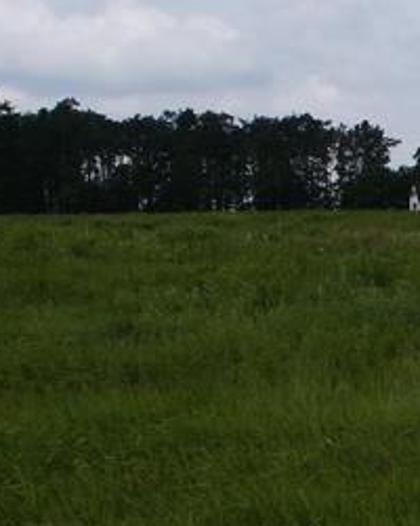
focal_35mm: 82
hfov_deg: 17.3
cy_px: 318
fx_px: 1274
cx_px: 584
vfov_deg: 23.2
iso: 64
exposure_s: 1/350
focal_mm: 7.18
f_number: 6.7
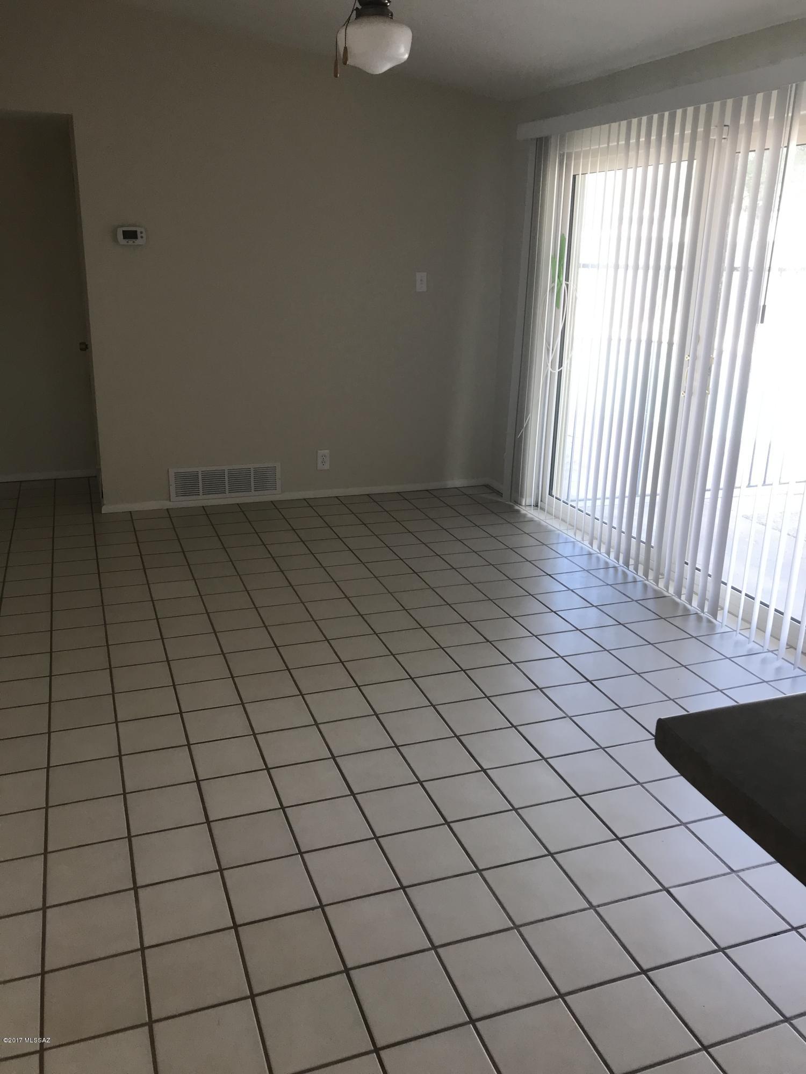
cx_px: 403
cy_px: 537
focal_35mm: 28
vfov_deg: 63.4
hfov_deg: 49.7
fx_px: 869
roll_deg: -1.5
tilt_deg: -18.3
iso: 32
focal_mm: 3.99
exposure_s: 1/120
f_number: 1.8
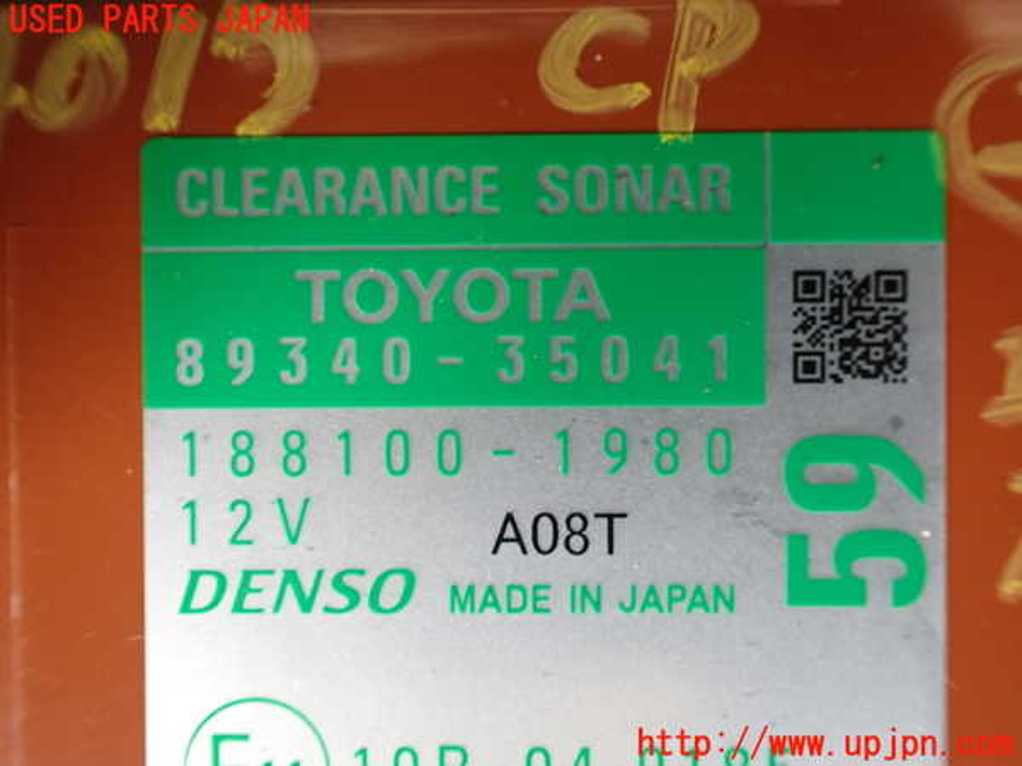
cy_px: 383
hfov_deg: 60.0
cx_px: 511
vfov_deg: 46.8
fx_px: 886
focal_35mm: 30
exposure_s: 1/125
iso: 500
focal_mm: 5.4
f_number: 2.3
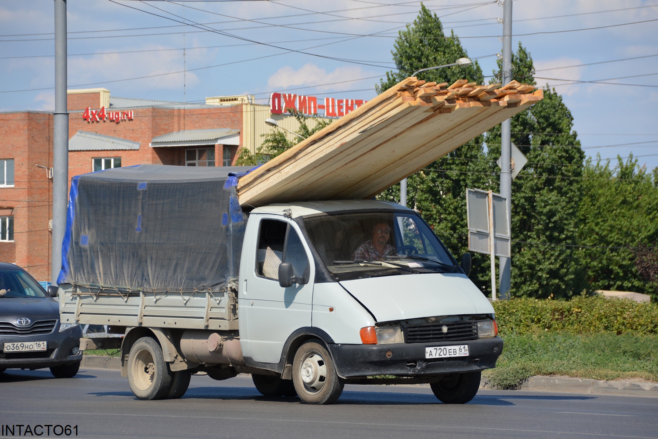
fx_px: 3565
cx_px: 329
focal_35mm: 195
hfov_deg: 10.5
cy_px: 220
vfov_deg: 7.0
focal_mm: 130
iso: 400
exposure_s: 1/1600
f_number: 6.3
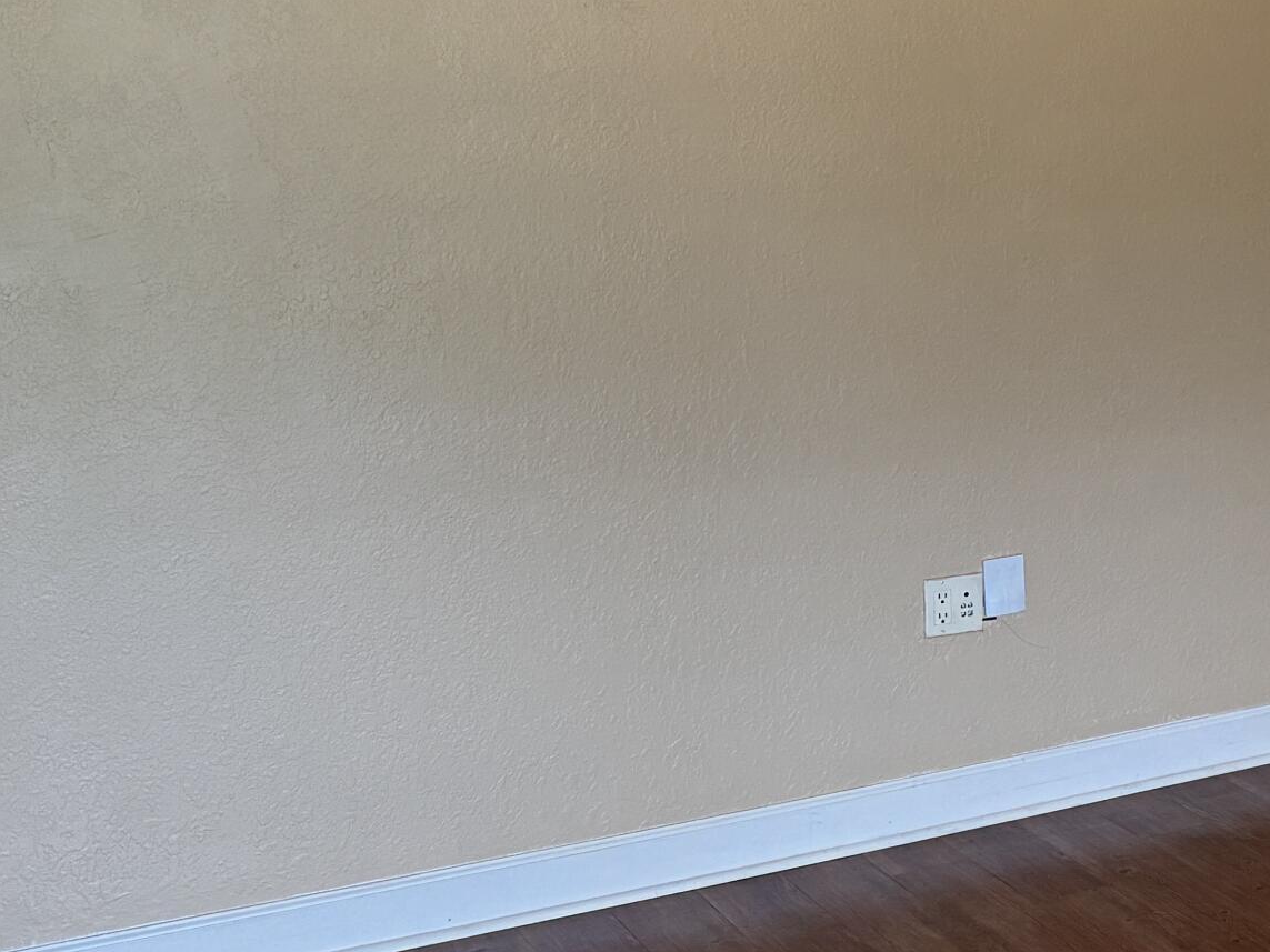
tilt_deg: -8.3
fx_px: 2311
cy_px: 337
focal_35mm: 63
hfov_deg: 26.5
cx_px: 1612
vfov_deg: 23.2
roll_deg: -0.5
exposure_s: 1/120
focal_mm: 6.76
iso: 200
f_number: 1.78
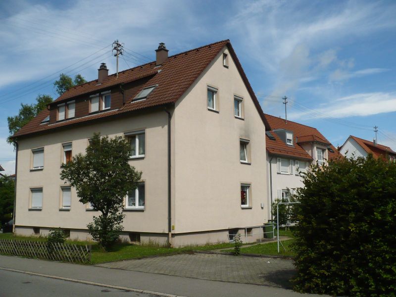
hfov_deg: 52.6
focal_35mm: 35
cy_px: 148
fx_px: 400
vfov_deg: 40.7
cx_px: 198
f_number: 8
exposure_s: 1/1000
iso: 200
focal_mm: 5.8
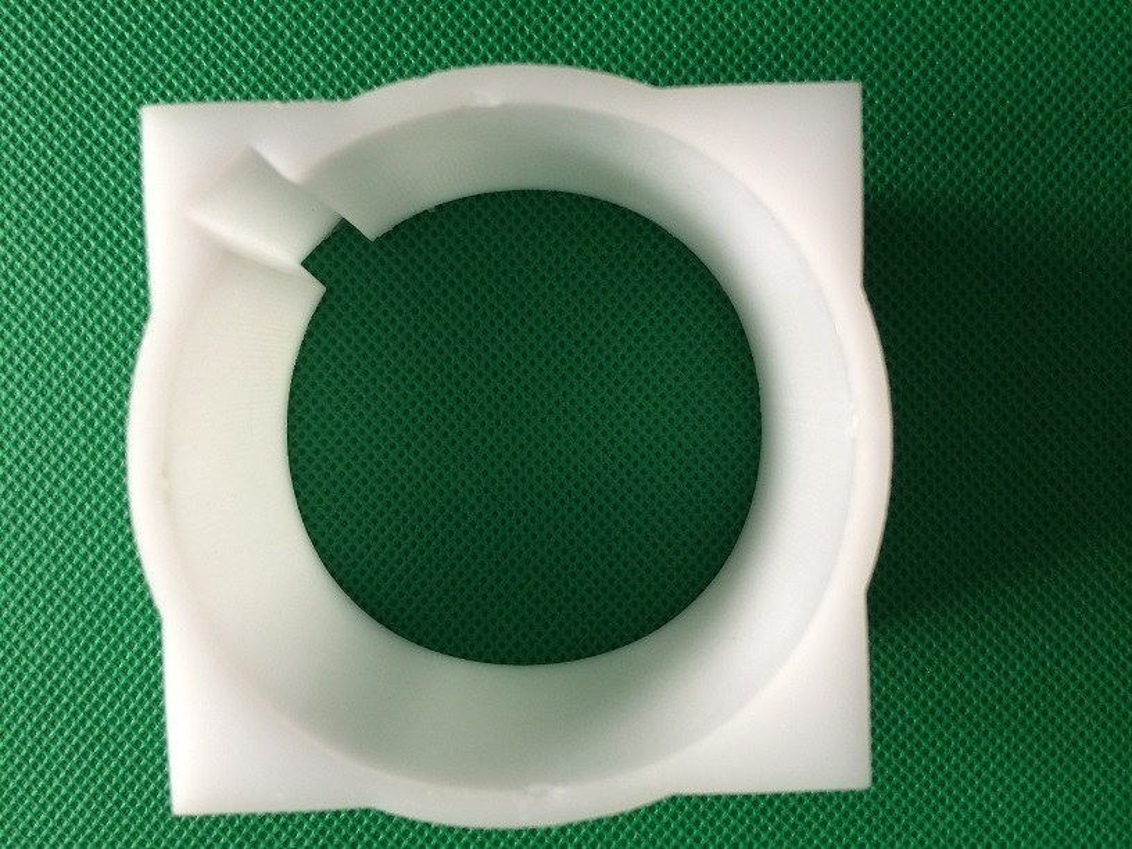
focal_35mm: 30
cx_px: 566
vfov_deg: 46.8
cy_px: 424
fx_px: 981
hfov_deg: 60.0
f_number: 2.2
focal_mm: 4.12
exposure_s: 1/33
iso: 50
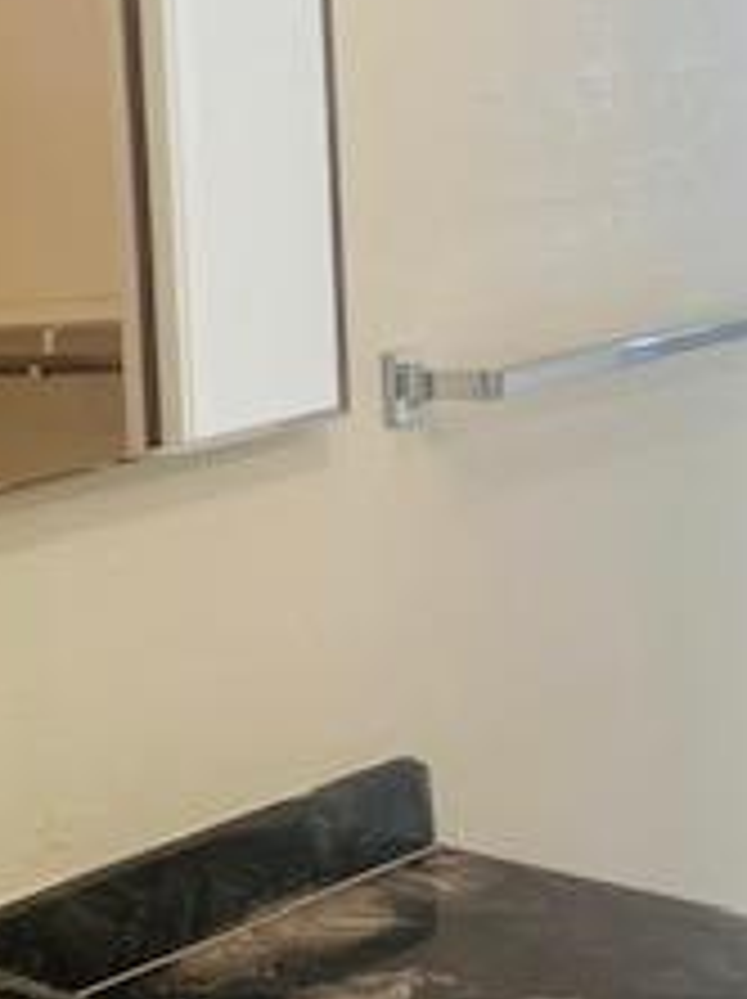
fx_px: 2162
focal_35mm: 75
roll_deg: +5.2
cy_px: 720
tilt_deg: -13.2
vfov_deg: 25.8
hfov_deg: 18.4
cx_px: -180
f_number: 1.8
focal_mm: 4.25
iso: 125
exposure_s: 1/60
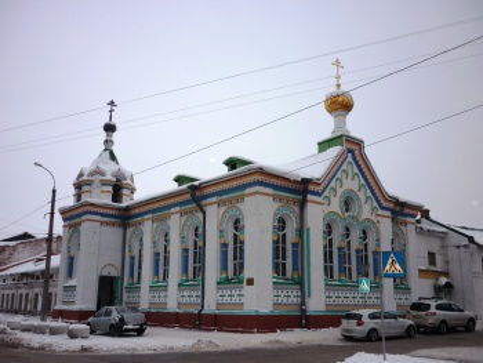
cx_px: 242
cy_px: 182
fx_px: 461
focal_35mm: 33
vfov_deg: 43.0
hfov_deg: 55.3
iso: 100
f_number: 2.8
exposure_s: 1/80
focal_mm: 5.5
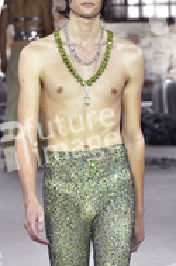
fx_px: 2345
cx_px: 89
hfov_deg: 4.3
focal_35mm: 318
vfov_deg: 6.5
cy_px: 213
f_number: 6.3
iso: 2500
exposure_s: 1/320
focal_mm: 125
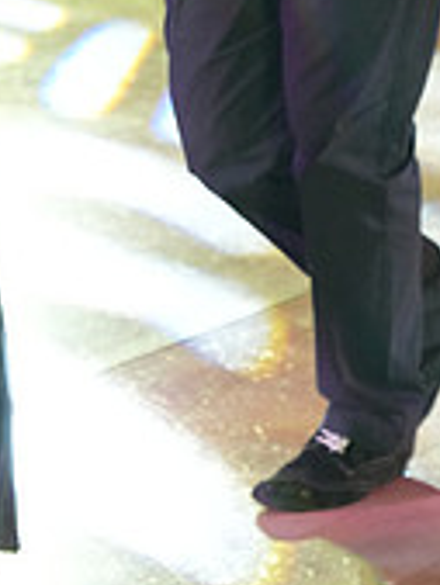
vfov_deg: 8.1
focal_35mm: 241
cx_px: 88
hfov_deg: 6.2
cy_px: -159
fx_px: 4079
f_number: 5
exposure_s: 1/250
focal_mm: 73
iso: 5000
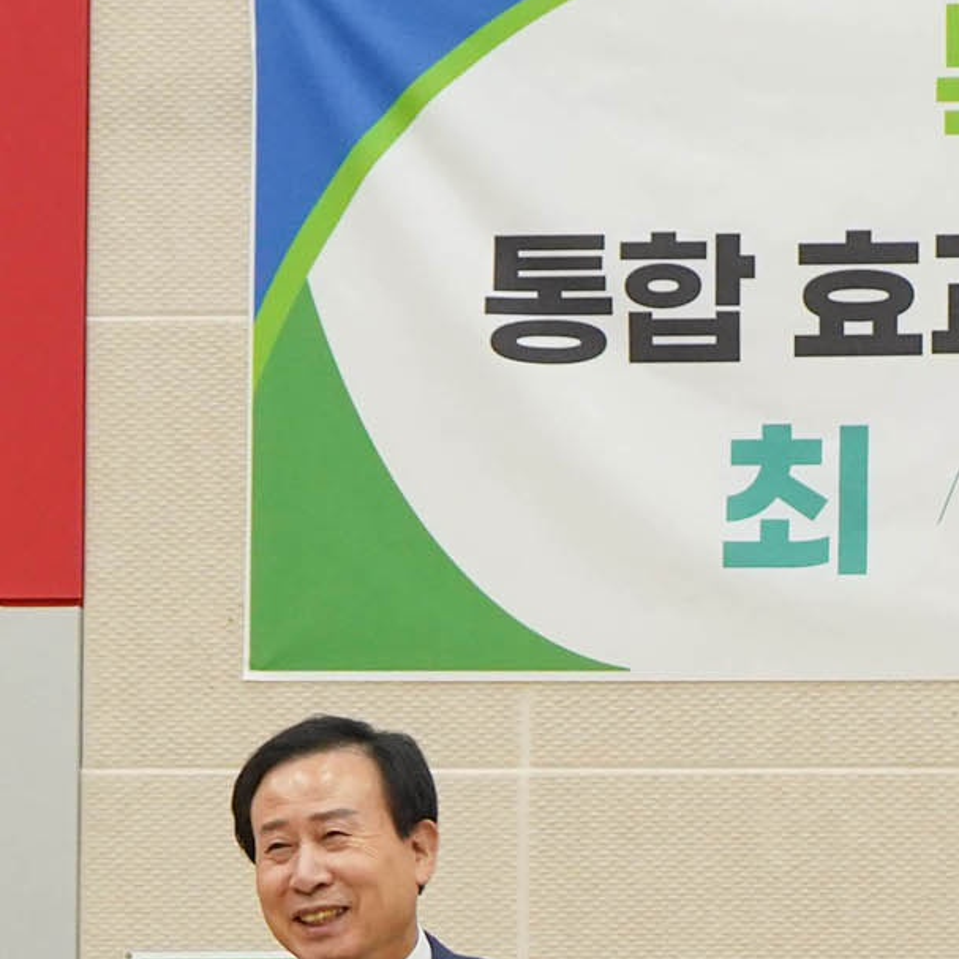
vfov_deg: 5.0
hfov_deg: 5.1
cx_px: 1035
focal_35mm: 345
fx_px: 10813
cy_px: 1483
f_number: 4
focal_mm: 77
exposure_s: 1/160
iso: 2500
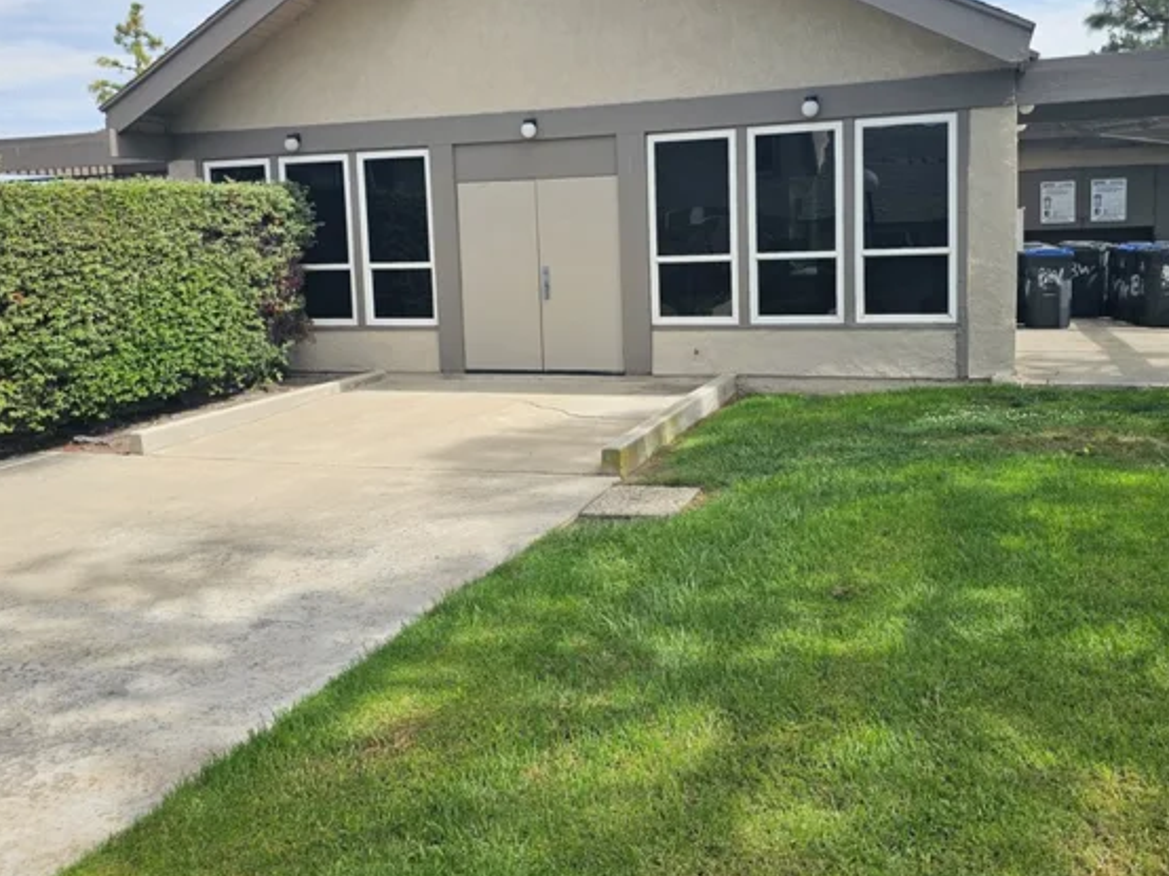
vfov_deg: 45.1
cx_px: 632
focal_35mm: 31
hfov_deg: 58.3
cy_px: 342
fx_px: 1046
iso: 10
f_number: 1.7
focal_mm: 6.3
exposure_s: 1/827
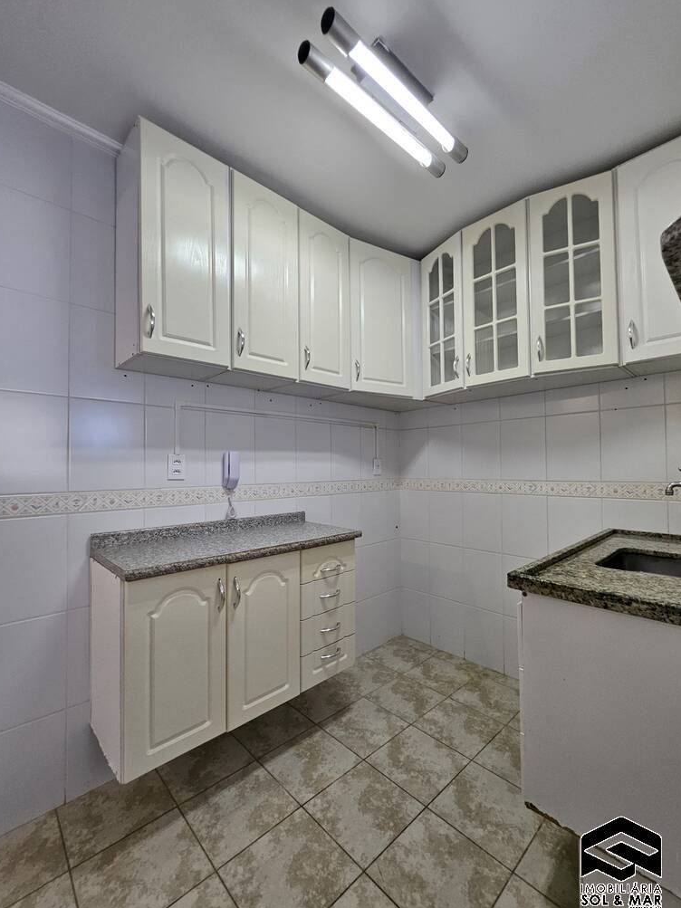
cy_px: 458
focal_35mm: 14
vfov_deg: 102.1
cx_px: 355
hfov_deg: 85.6
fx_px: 367
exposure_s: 1/60
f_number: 2.2
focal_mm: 1.7
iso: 160
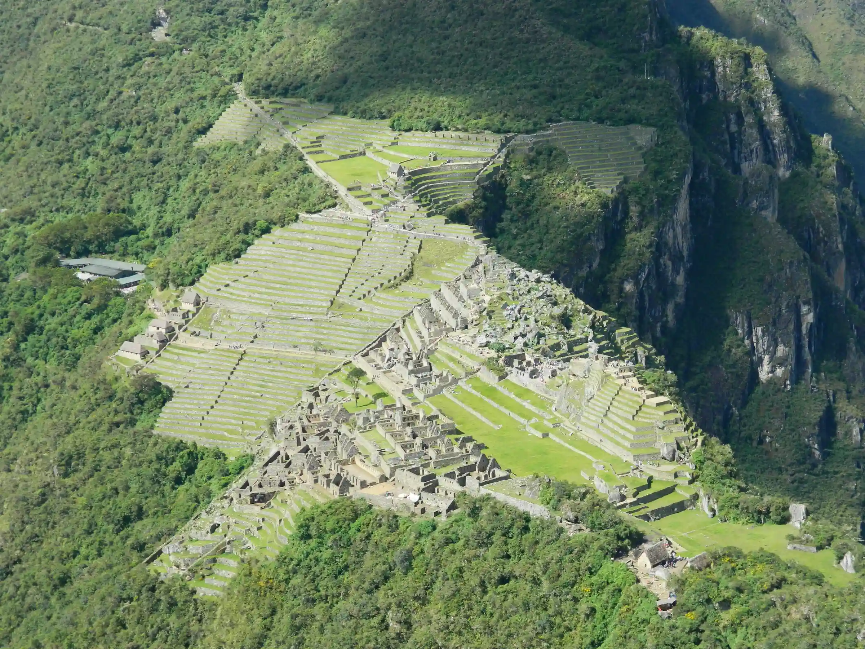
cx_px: 432
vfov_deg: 21.0
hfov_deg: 27.8
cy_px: 324
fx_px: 1749
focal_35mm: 70
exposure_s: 1/400
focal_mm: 12.6
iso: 80
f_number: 4
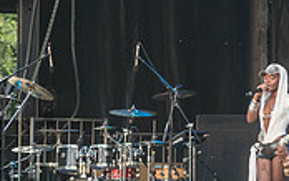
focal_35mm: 628
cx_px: 239
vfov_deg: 2.1
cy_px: 183
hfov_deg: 3.3
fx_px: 4949
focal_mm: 155
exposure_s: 1/1000
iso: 1000
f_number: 4
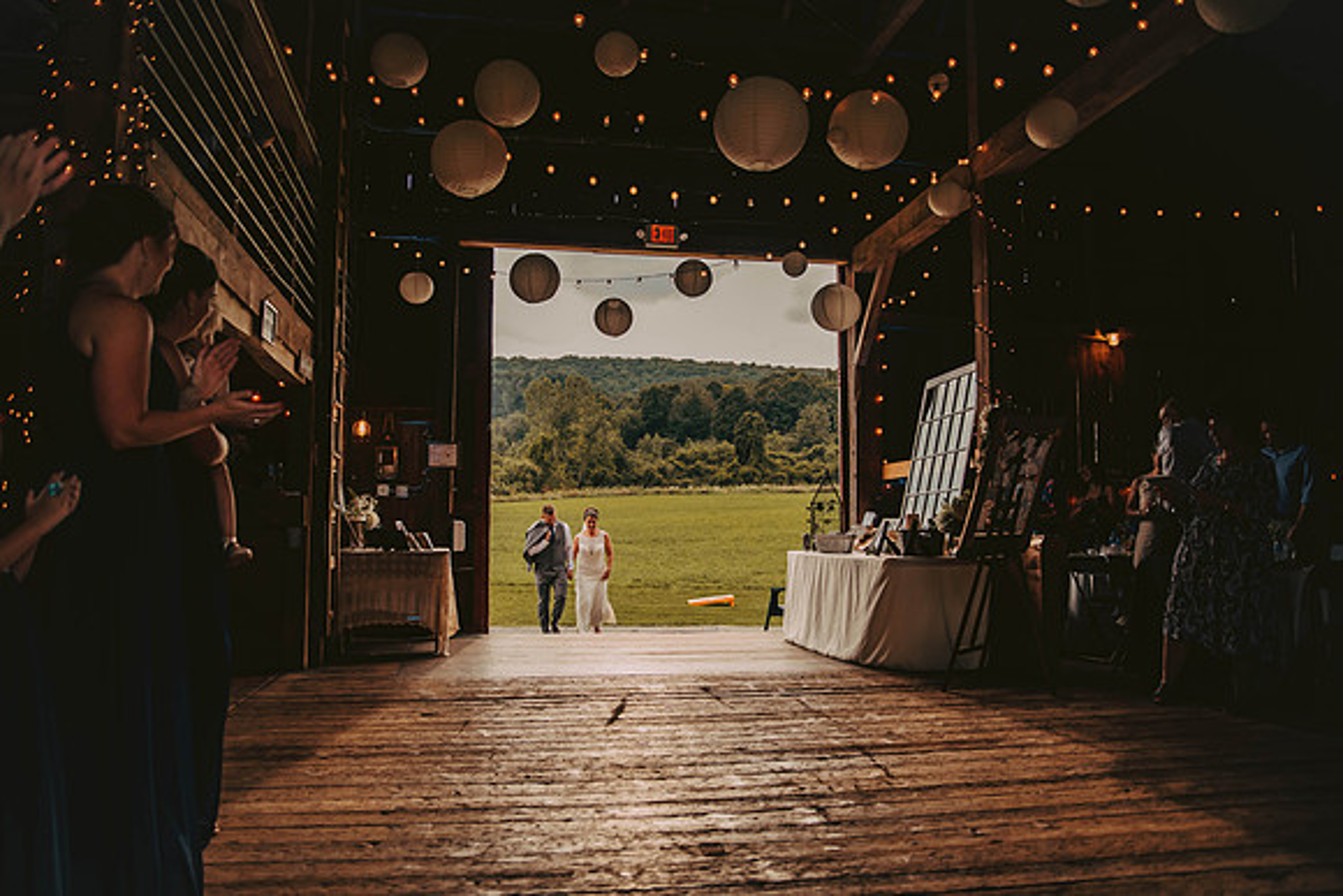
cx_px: 672
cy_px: 448
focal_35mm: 28
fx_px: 1045
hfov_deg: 65.5
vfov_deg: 46.4
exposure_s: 1/800
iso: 400
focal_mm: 28
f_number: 2.8
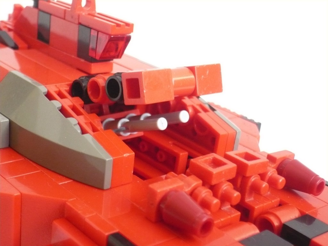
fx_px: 597
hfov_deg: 30.7
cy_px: 123
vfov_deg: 23.3
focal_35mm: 63
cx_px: 164
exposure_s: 1/4
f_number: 3.8
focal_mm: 10.4
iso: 400
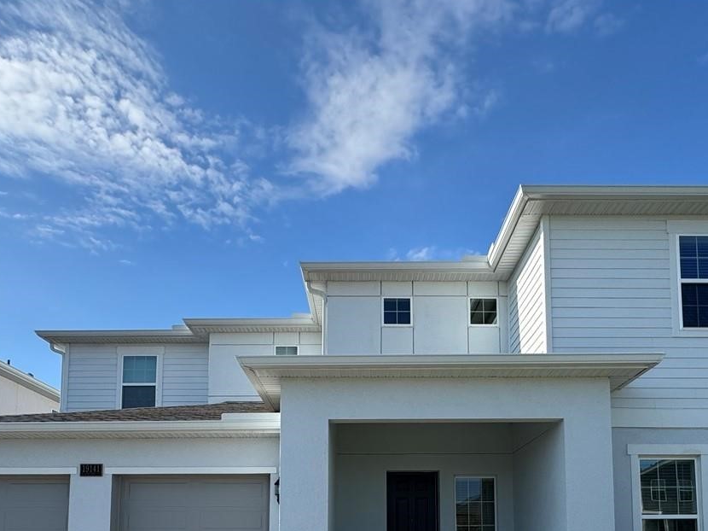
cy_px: 505
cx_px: 369
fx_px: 552
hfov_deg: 65.3
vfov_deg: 45.1
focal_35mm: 27
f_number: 2.2
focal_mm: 2.22
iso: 50
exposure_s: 1/1277
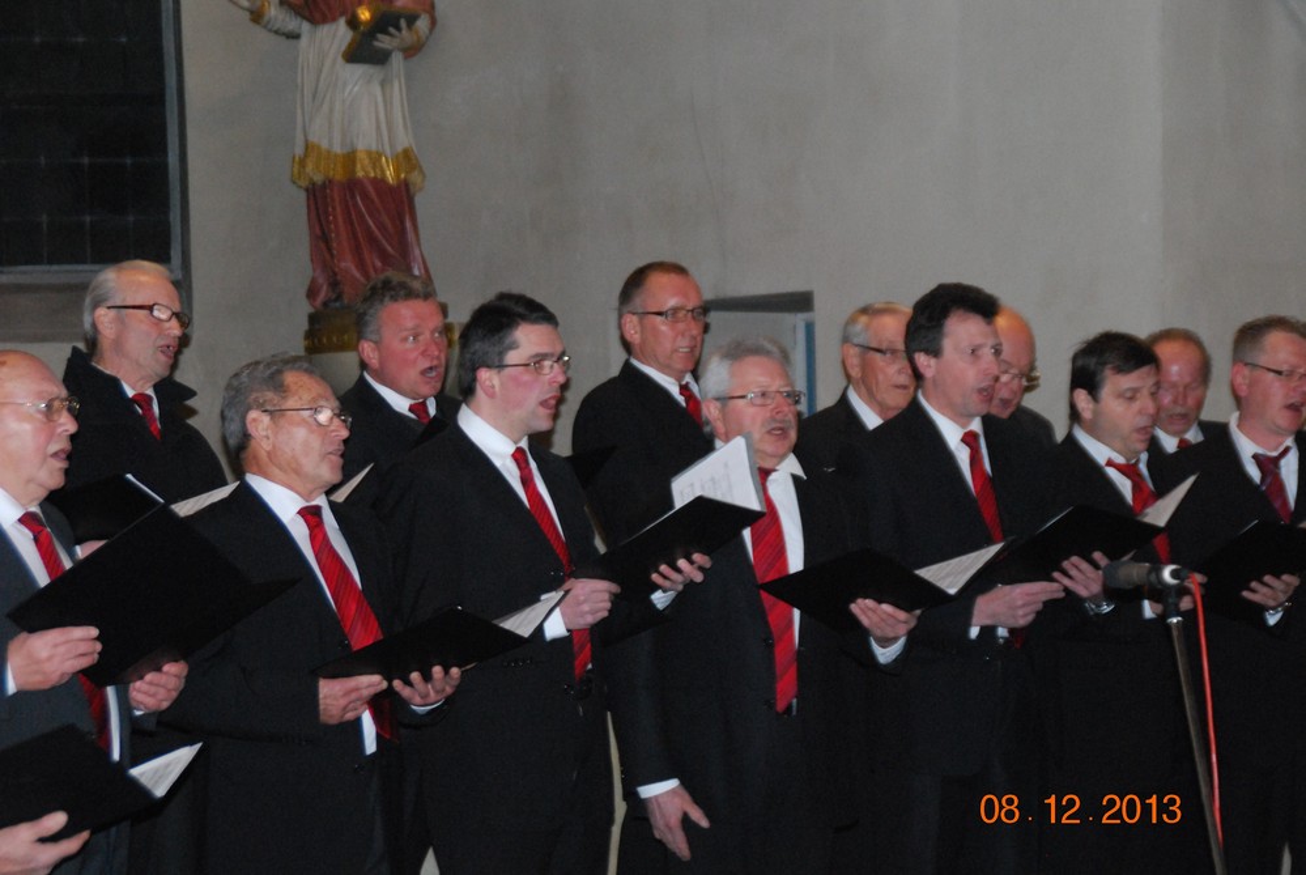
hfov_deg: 20.0
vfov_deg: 13.5
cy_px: 438
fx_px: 3705
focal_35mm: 102
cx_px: 653
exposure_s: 1/60
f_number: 5.3
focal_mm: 68
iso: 1600
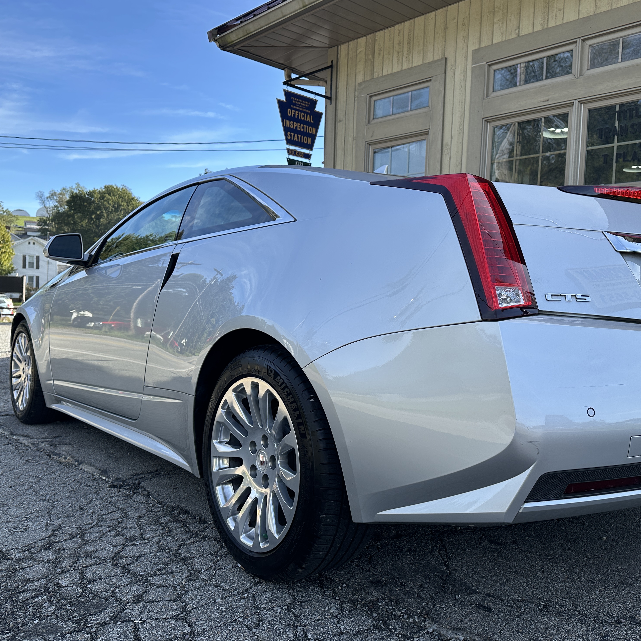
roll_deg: -2.7
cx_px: 378
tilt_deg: -2.3
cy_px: 320
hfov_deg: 55.3
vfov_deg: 55.6
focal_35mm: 29
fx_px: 608
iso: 80
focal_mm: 6.86
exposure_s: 1/1562
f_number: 1.78
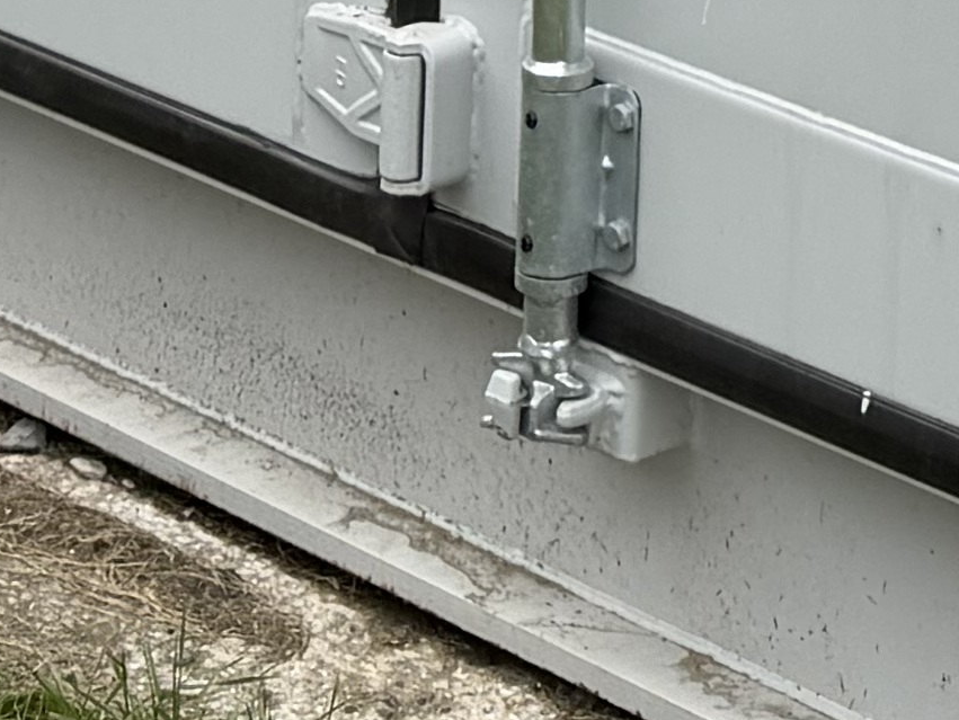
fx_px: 4462
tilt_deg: -0.2
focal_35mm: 161
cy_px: -1425
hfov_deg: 12.2
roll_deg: -0.3
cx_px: 661
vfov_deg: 8.0
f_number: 1.78
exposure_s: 1/3279
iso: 80
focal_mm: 6.76
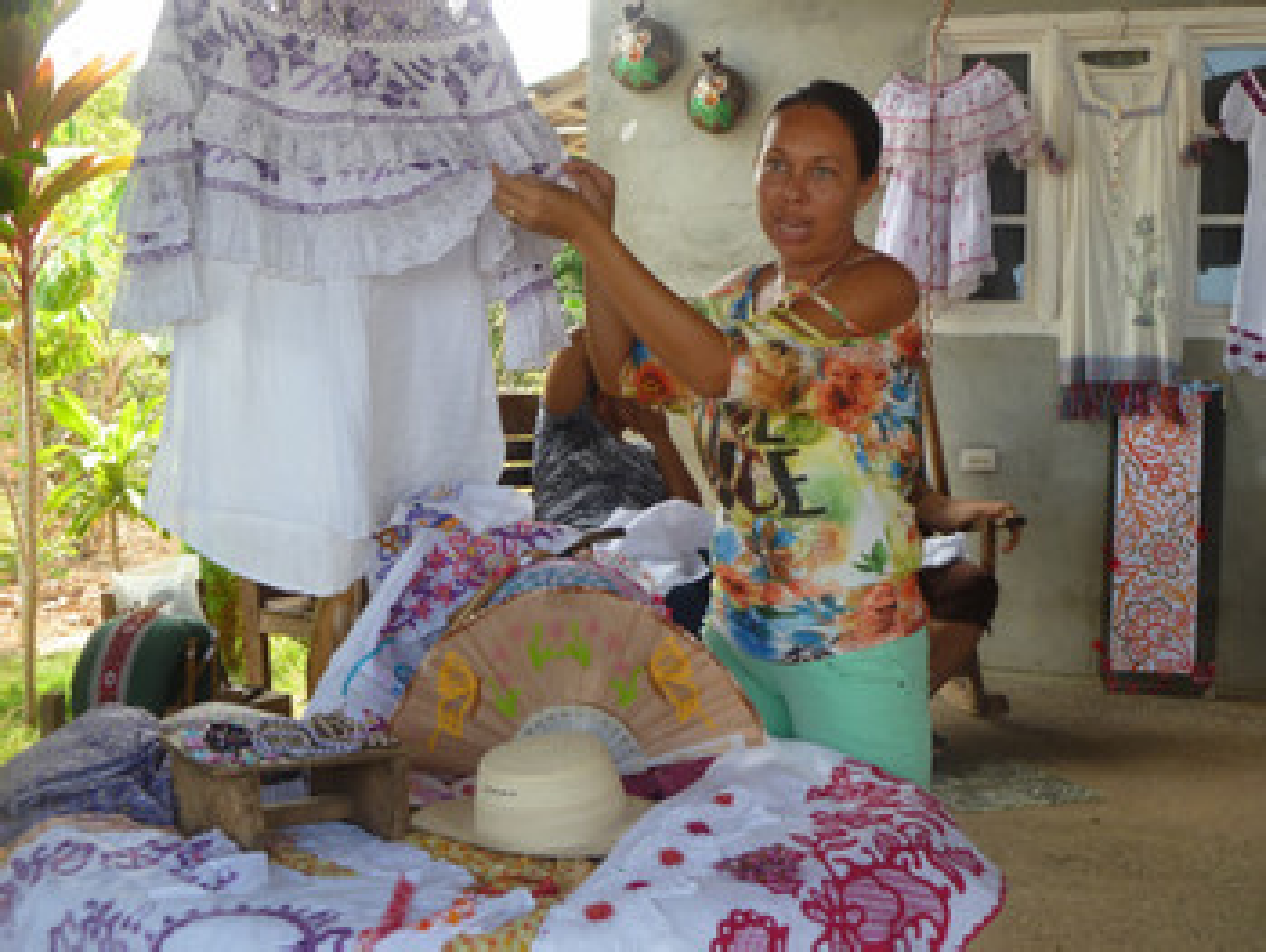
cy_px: 476
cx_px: 633
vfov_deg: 30.9
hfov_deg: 40.4
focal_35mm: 47
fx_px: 1720
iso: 80
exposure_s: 1/60
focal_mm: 8.4
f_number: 3.8
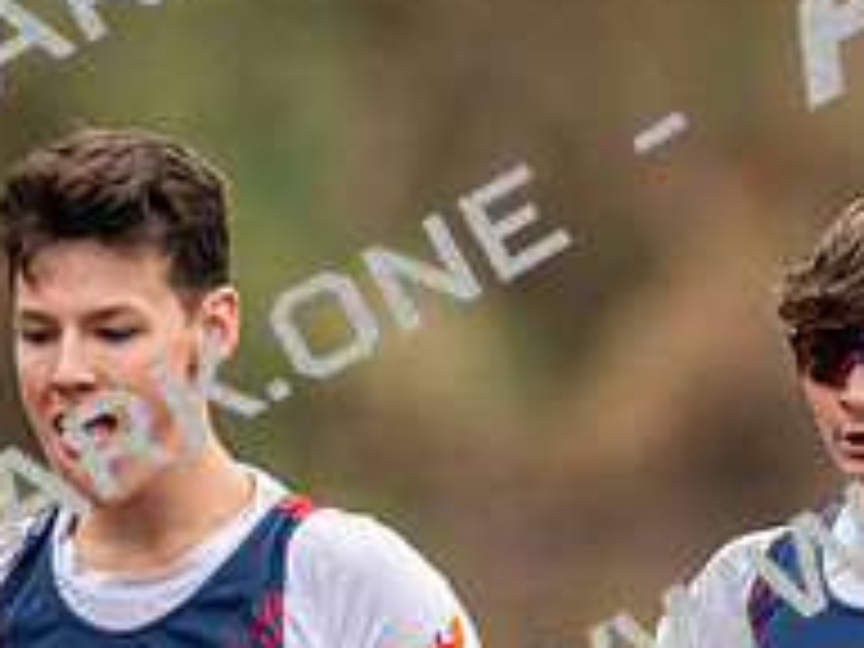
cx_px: 1040
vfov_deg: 0.9
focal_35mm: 1743
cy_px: 767
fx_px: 43505
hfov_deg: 1.1
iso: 3600
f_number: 4
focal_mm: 600
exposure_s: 1/2500
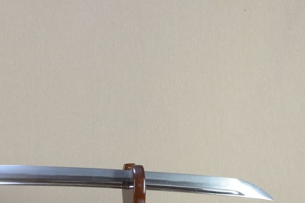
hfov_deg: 27.2
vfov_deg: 19.3
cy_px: 187
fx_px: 584
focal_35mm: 69
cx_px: -16
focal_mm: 20
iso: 400
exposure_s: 1/1.6
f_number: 11
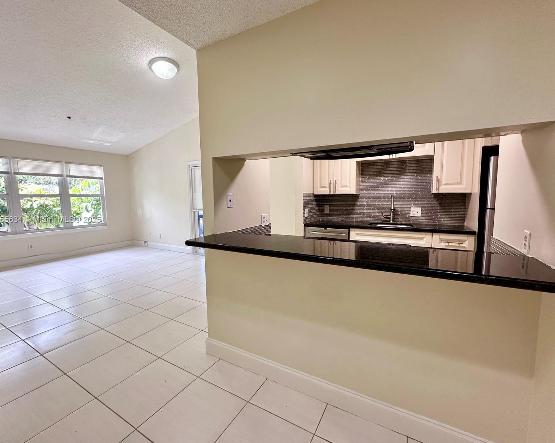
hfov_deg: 96.8
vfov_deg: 84.0
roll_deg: +0.7
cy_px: 220
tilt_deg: -6.4
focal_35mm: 15
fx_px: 246
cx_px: 284
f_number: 2.2
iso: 200
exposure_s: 1/120
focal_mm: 2.22
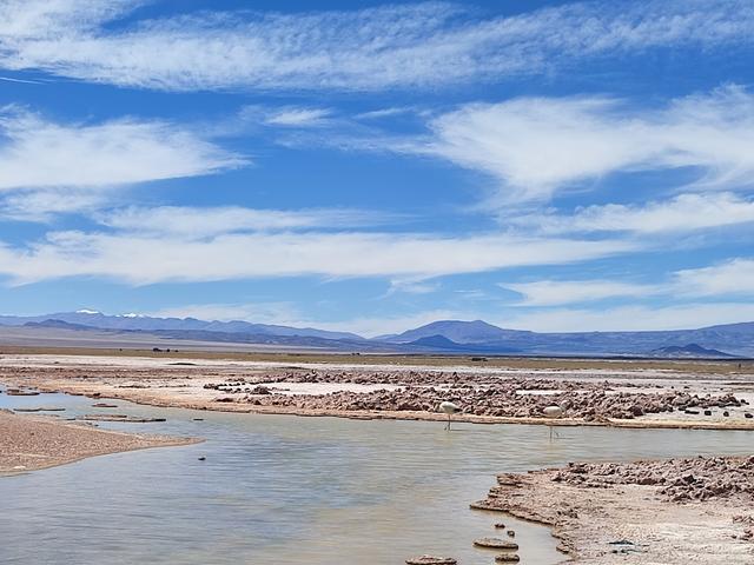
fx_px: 545
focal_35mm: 25
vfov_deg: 54.9
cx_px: 377
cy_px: 282
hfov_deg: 69.4
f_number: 1.9
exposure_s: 1/887
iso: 50
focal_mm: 6.04
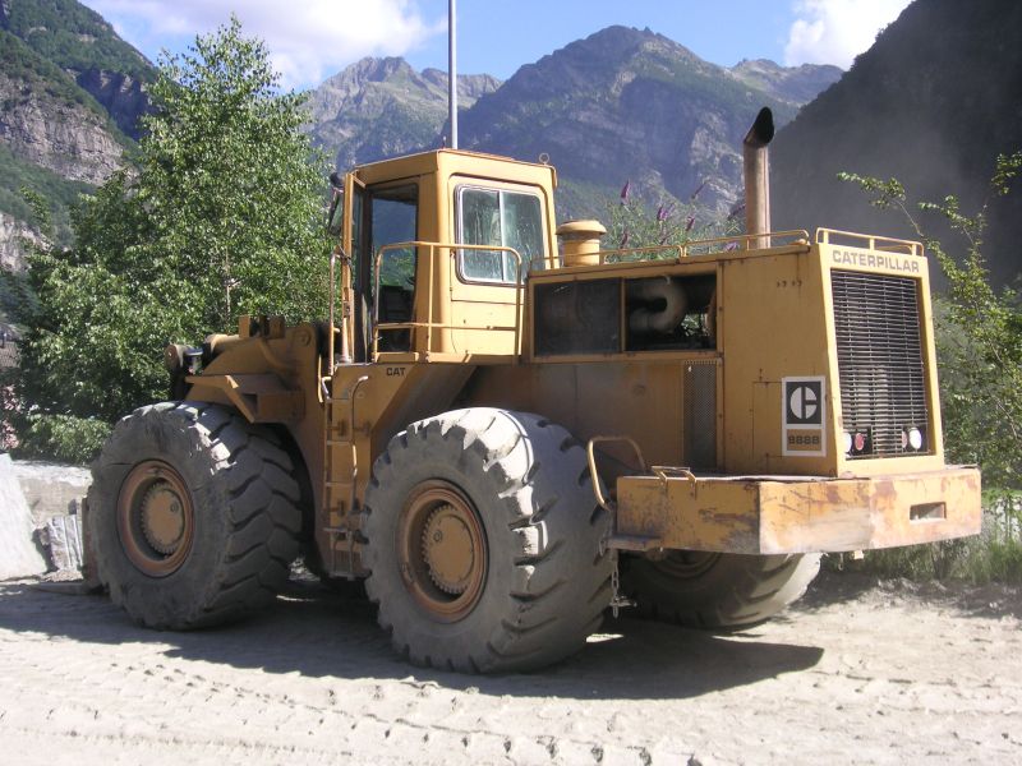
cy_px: 383
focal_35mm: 47
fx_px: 1388
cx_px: 511
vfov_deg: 30.9
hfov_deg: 40.4
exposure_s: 1/500
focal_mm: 7.8
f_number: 3.3
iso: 50
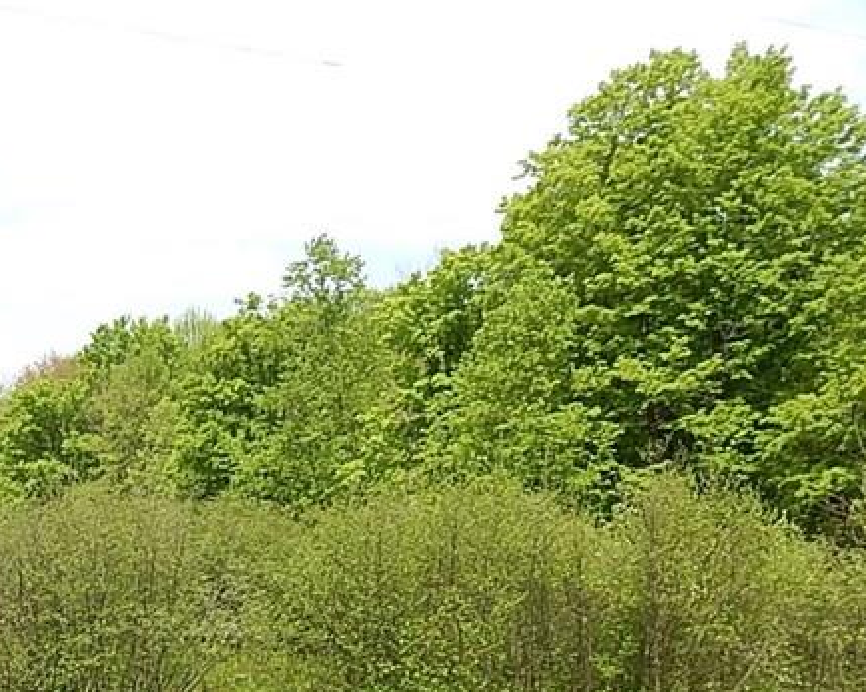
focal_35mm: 53
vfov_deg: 26.5
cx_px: 44
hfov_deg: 33.0
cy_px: 750
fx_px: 1358
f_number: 3
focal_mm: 4
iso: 125
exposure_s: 1/800
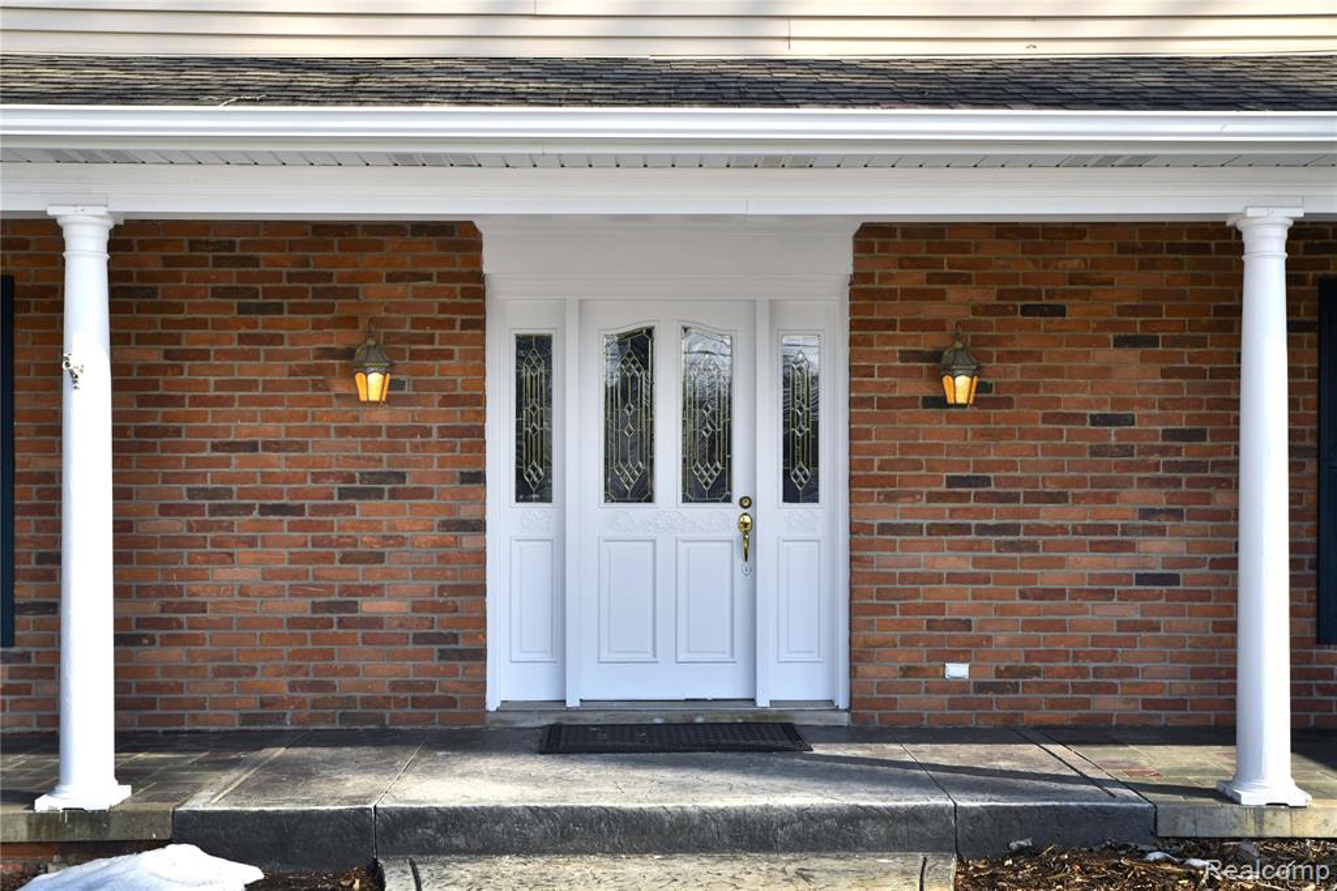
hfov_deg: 48.5
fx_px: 1485
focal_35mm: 40
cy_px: 446
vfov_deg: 33.4
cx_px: 668
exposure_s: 1/100
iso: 64
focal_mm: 40
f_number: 9
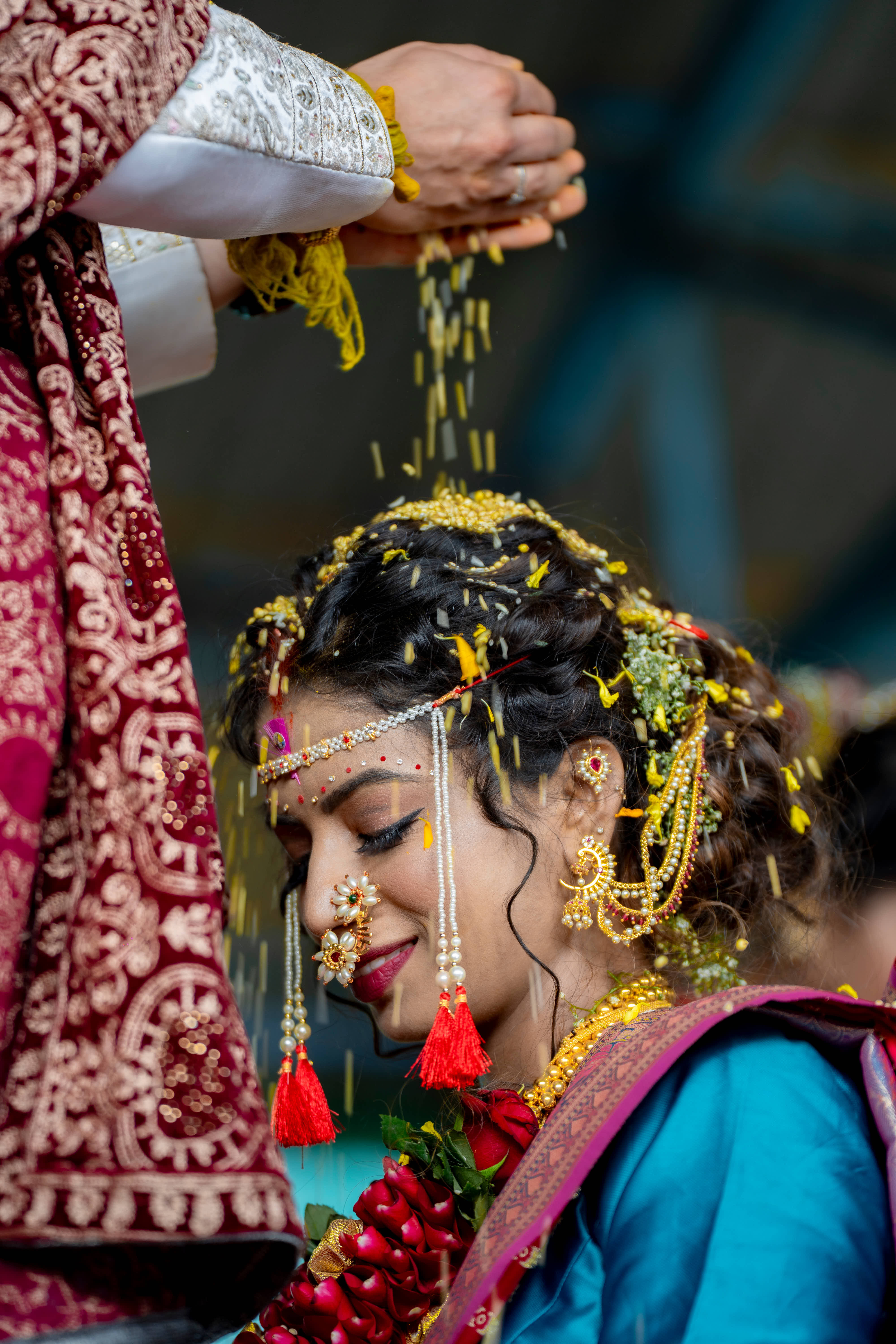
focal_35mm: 134
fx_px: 5002
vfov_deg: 15.3
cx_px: 448
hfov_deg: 10.2
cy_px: 672
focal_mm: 134
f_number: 2.8
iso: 100
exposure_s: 1/80
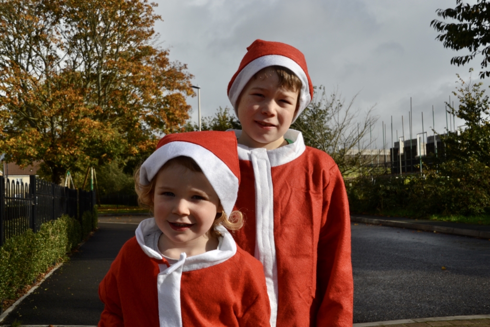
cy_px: 164
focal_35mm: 45
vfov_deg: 29.9
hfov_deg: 43.6
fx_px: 613
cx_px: 245
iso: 100
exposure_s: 1/200
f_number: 11
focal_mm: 30
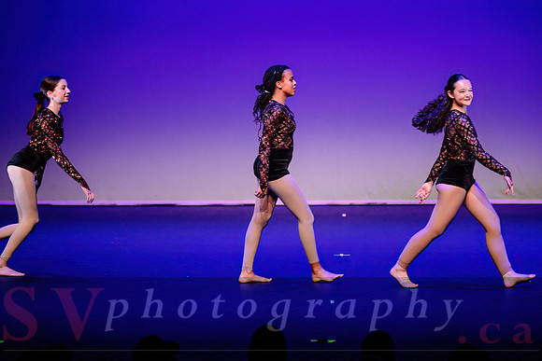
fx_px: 2262
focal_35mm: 150
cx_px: 312
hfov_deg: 13.7
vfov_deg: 9.1
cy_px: 153
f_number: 2.8
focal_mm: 130
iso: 1600
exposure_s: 1/400
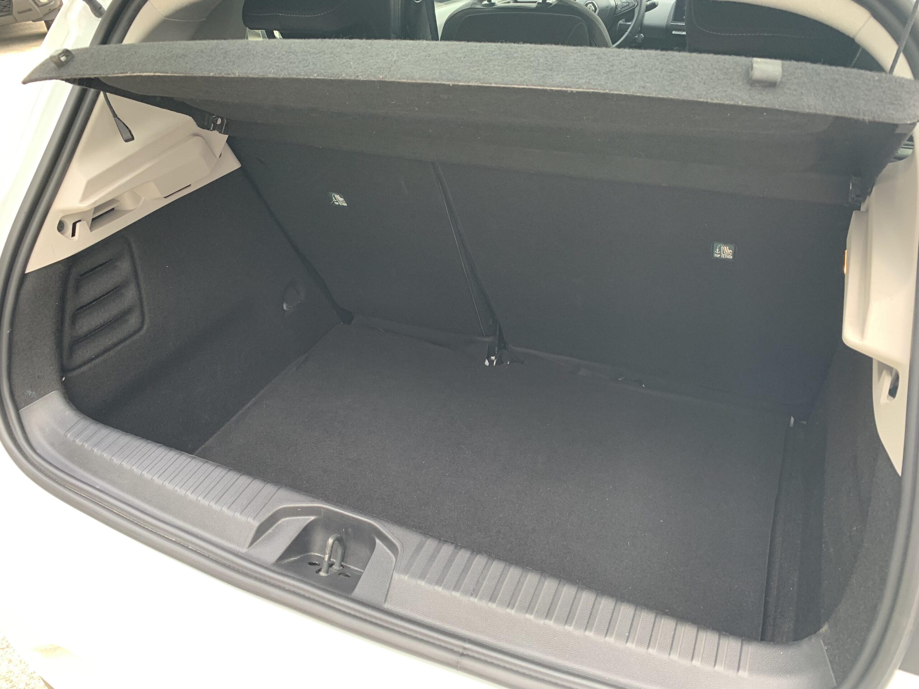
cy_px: 344
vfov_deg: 53.1
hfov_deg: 67.3
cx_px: 460
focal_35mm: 26
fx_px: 690
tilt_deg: -32.9
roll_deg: +5.8
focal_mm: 4.25
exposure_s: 1/74
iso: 100
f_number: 1.8
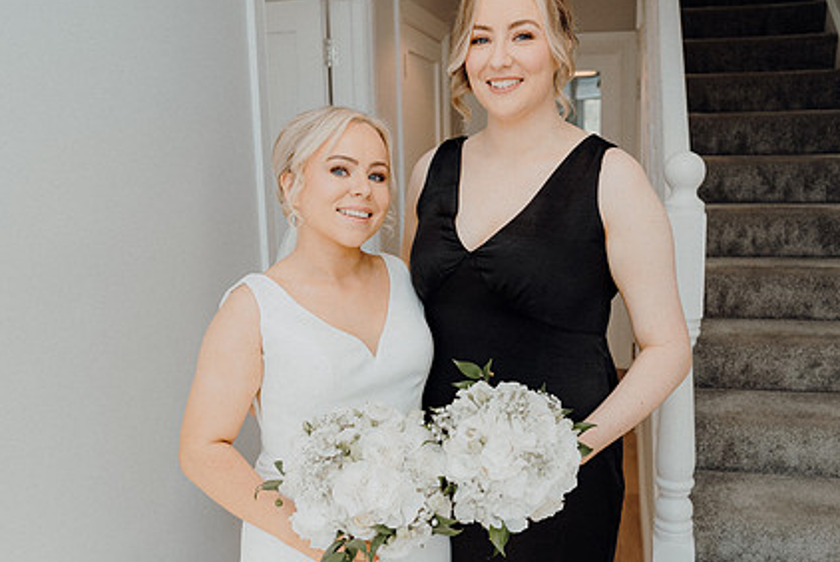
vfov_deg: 40.0
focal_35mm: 33
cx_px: 460
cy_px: 280
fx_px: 771
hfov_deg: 57.1
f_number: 3.5
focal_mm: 24
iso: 125
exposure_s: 1/160
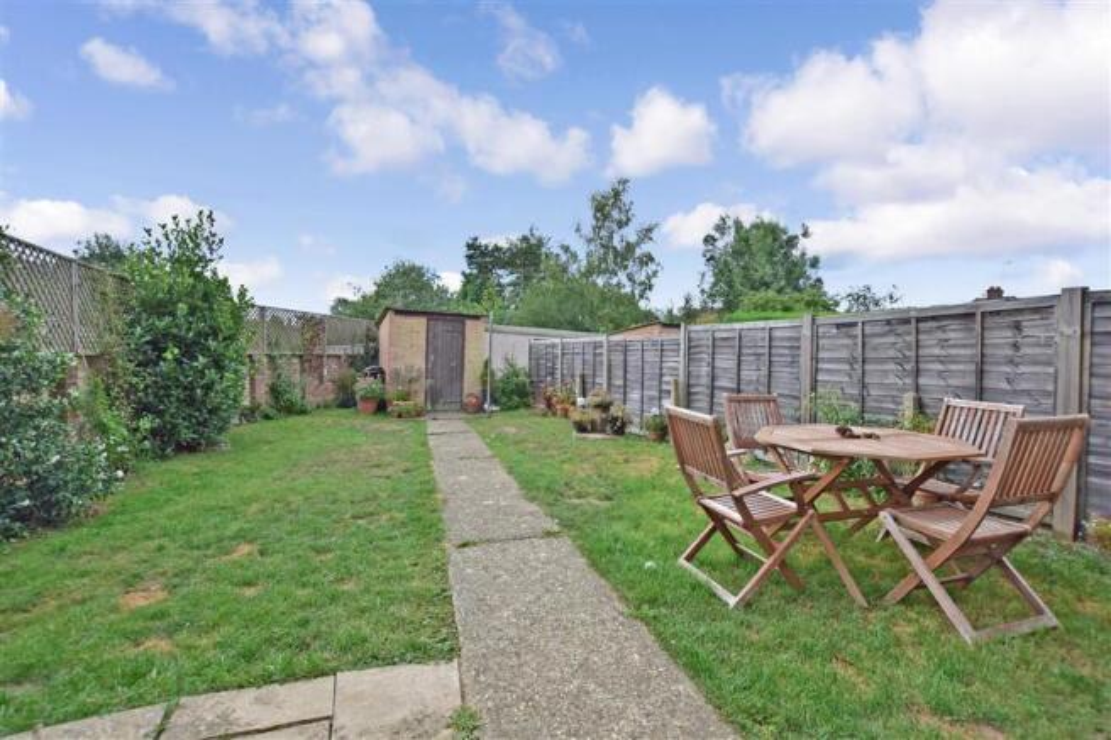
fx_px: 463
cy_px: 370
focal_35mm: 15
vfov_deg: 77.3
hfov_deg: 100.4
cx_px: 556
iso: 200
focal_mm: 10
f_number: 8
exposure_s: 1/250
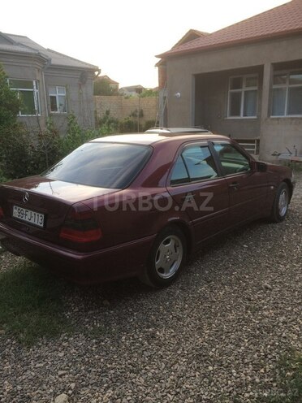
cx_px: 151
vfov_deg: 61.7
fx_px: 337
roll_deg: +2.3
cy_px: 202
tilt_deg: -17.4
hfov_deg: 48.2
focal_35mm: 29
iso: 40
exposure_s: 1/100
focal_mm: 4.15
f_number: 2.2
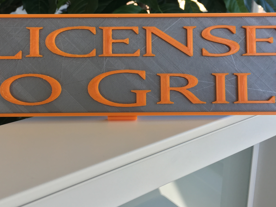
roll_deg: +0.3
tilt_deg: -17.4
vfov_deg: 32.7
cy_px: 75
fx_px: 351
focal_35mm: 44
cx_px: 128
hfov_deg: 42.9
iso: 25
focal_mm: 4.15
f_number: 2.2
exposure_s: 1/120
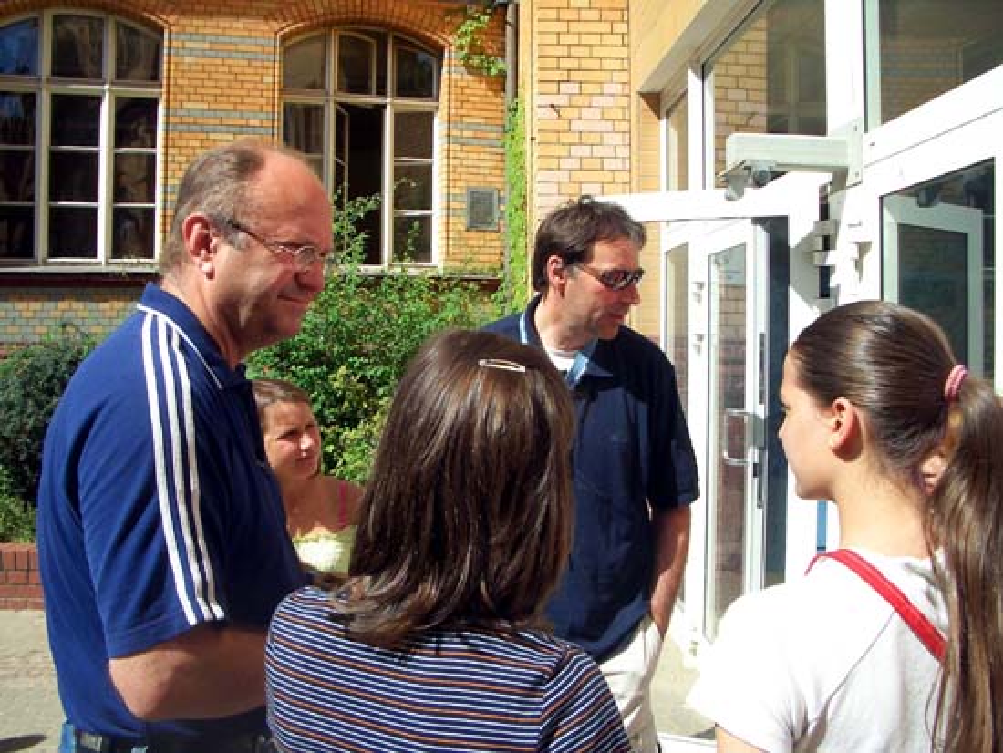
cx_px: 502
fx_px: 1015
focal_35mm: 35
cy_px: 376
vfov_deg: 40.7
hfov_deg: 52.6
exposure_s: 1/400
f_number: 4.3
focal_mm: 5.8
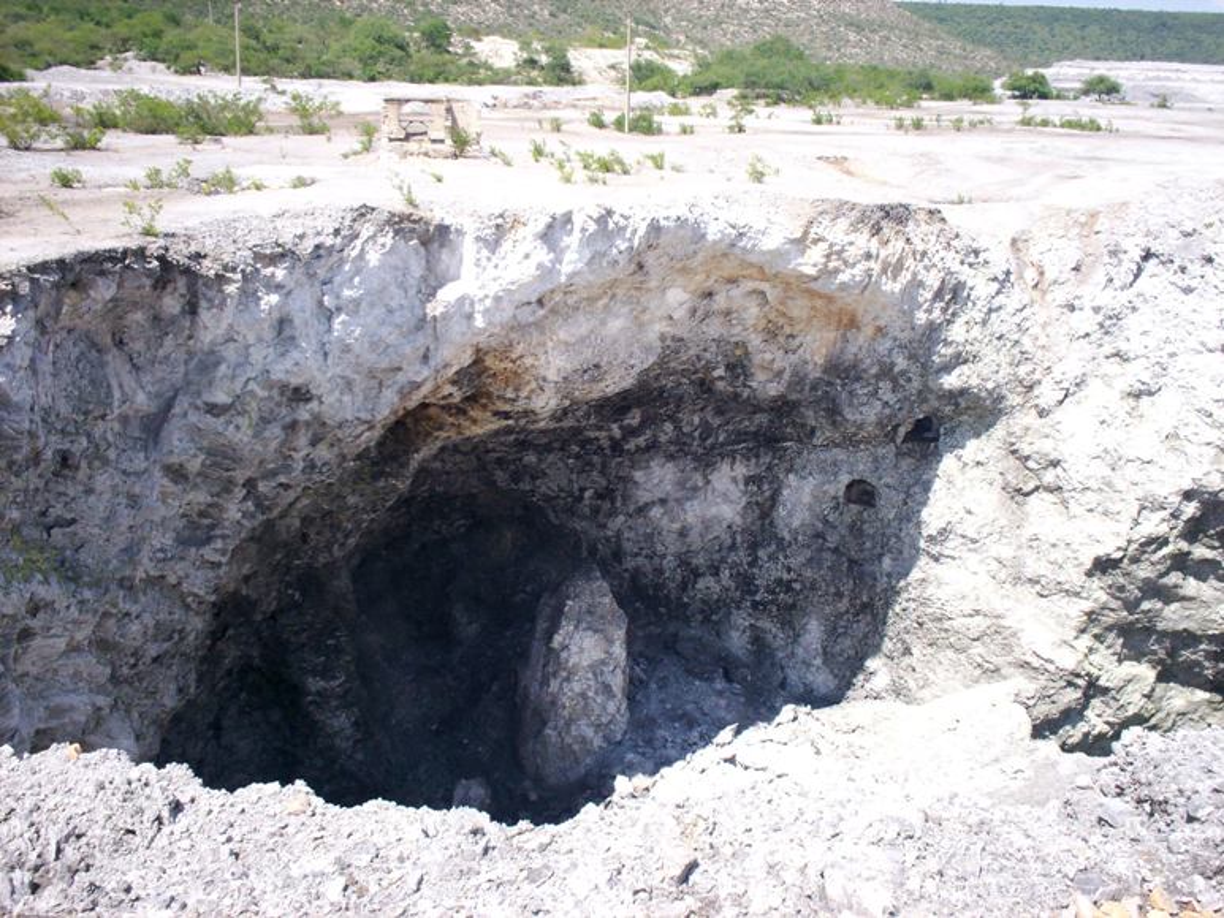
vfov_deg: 39.7
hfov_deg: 51.3
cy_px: 459
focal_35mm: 36
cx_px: 612
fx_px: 1273
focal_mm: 6
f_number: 4.5
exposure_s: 1/264
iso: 100
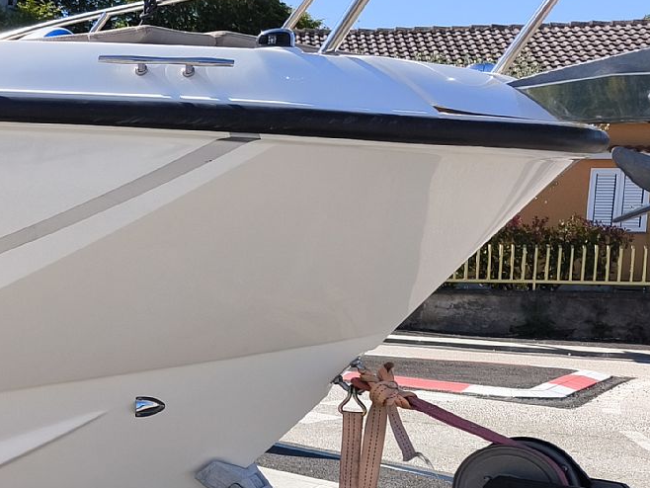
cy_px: 353
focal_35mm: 70
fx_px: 1315
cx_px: -258
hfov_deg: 23.5
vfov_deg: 20.9
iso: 50
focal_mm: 6.92
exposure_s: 1/2865
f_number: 1.9
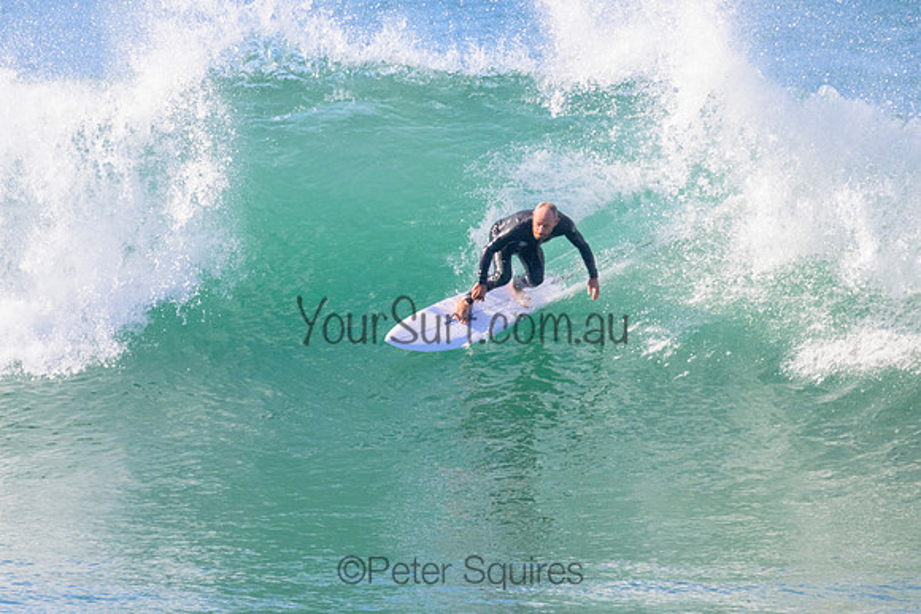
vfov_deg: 1.4
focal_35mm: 966
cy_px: 289
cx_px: 365
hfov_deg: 2.1
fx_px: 24723
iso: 2200
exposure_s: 1/2000
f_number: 11
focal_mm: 800
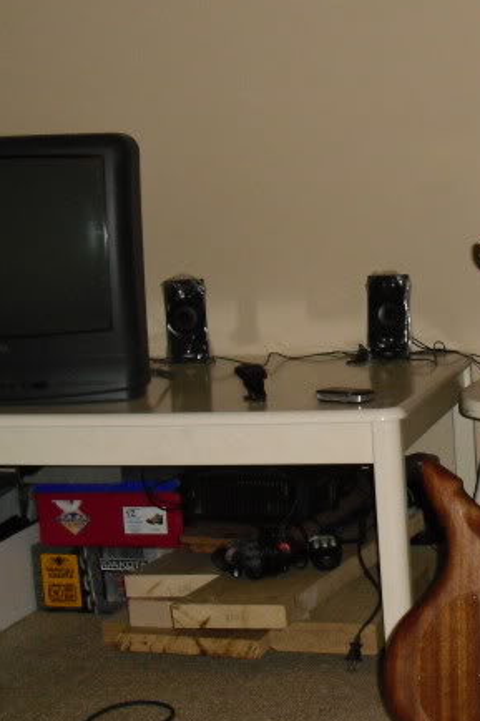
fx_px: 1381
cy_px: 321
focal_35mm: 69
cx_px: 530
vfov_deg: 29.2
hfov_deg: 18.9
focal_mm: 6.3
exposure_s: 1/60
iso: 400
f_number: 3.1
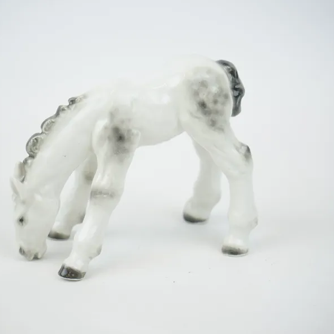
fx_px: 982
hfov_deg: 19.3
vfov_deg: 19.3
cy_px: 166
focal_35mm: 90
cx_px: 147
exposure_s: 1/80
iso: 125
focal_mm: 70
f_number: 5.6
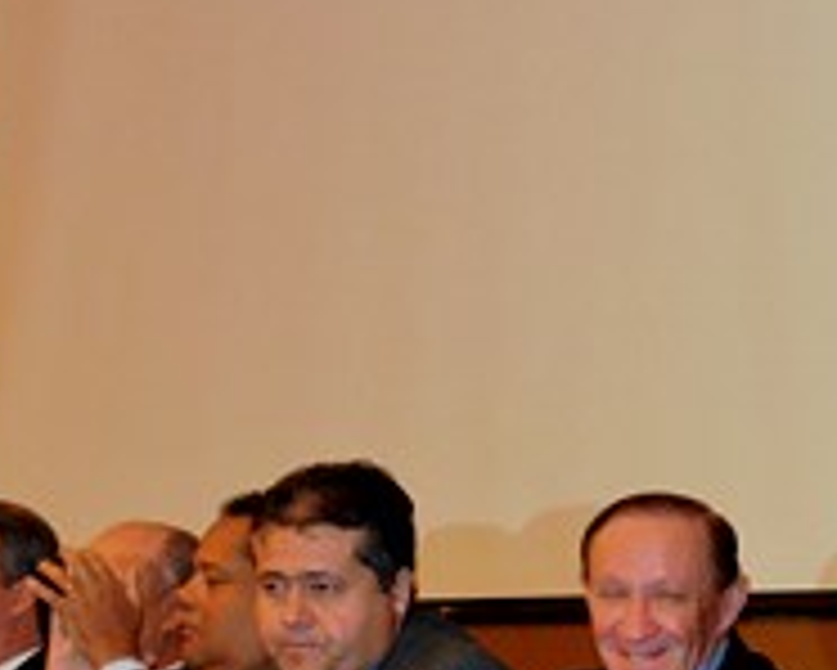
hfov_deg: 10.1
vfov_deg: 8.3
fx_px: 4579
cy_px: 661
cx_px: 1233
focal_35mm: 185
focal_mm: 35
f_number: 4.5
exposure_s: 1/160
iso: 6400
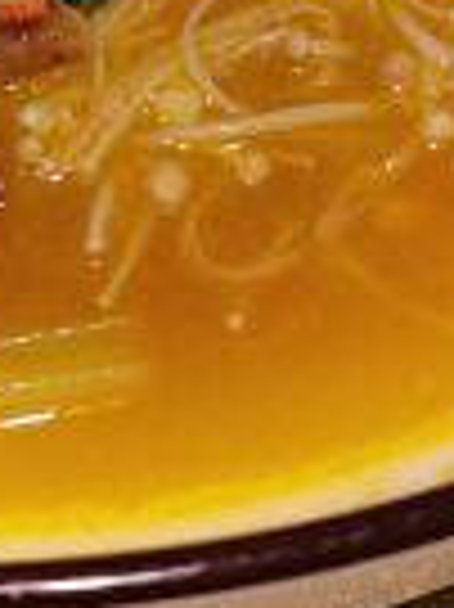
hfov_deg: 18.7
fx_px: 1349
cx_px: 31
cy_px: -32
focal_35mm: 77
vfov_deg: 24.0
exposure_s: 1/100
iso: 160
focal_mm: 5.58
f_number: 1.8
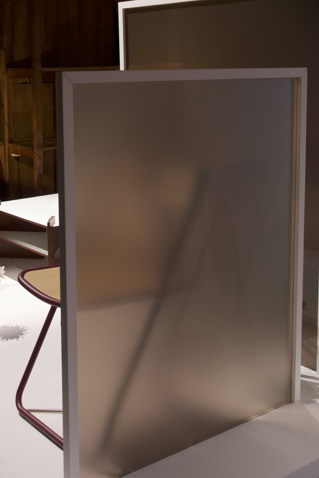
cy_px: 139
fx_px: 704
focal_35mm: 53
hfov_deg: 25.3
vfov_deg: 36.9
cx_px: 90
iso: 800
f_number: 2.8
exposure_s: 1/25
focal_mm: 12.64
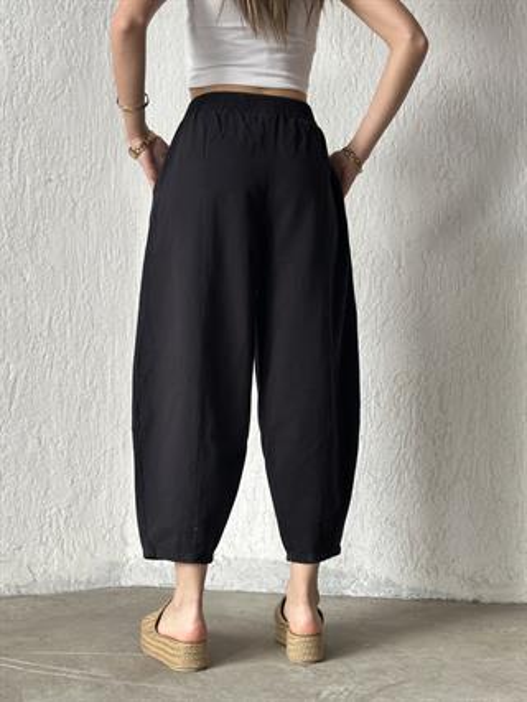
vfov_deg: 39.6
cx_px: 264
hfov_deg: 30.3
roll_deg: -0.8
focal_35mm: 48
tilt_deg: +2.0
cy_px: 351
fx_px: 973
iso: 100
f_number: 1.78
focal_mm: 6.86
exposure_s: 1/121
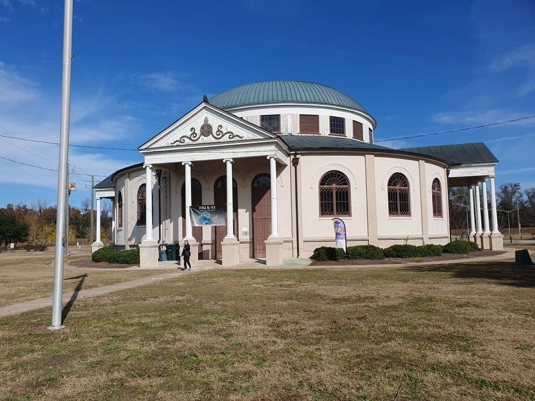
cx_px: 268
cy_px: 200
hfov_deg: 67.3
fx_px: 402
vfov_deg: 53.1
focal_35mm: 26
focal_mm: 4.32
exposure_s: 1/2816
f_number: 2.4
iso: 50
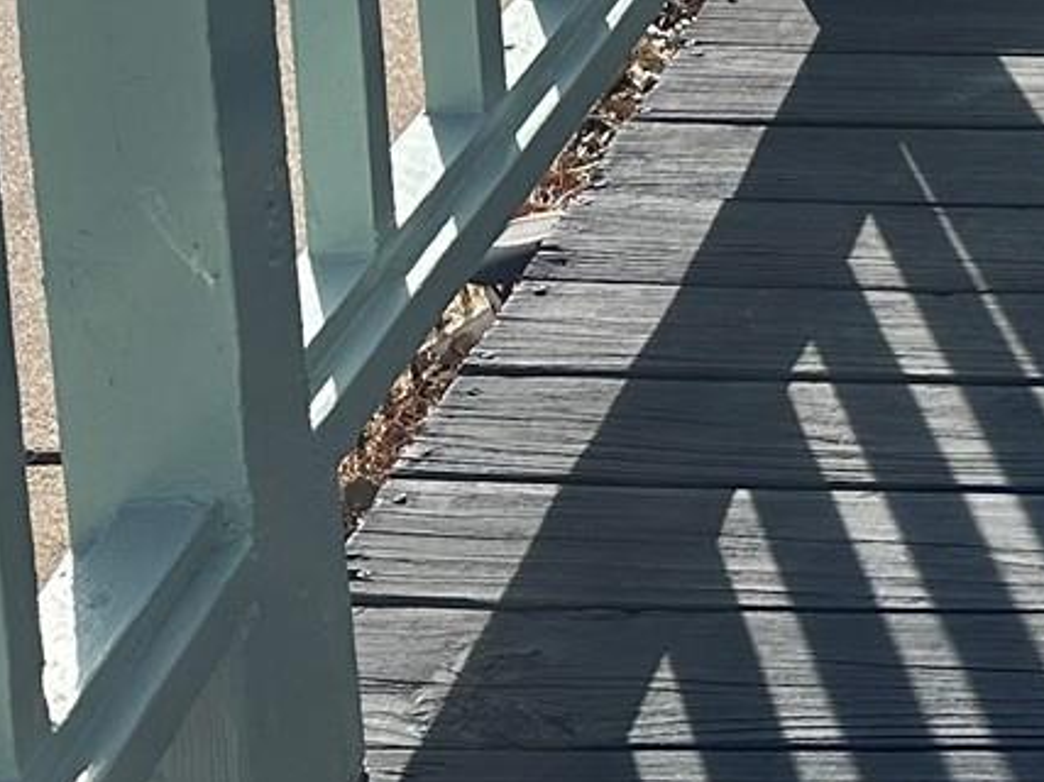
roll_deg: -2.5
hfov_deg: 15.3
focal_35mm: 108
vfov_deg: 12.2
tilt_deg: -8.8
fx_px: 3256
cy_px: -748
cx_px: 1971
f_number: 1.78
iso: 80
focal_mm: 6.86
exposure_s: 1/4016
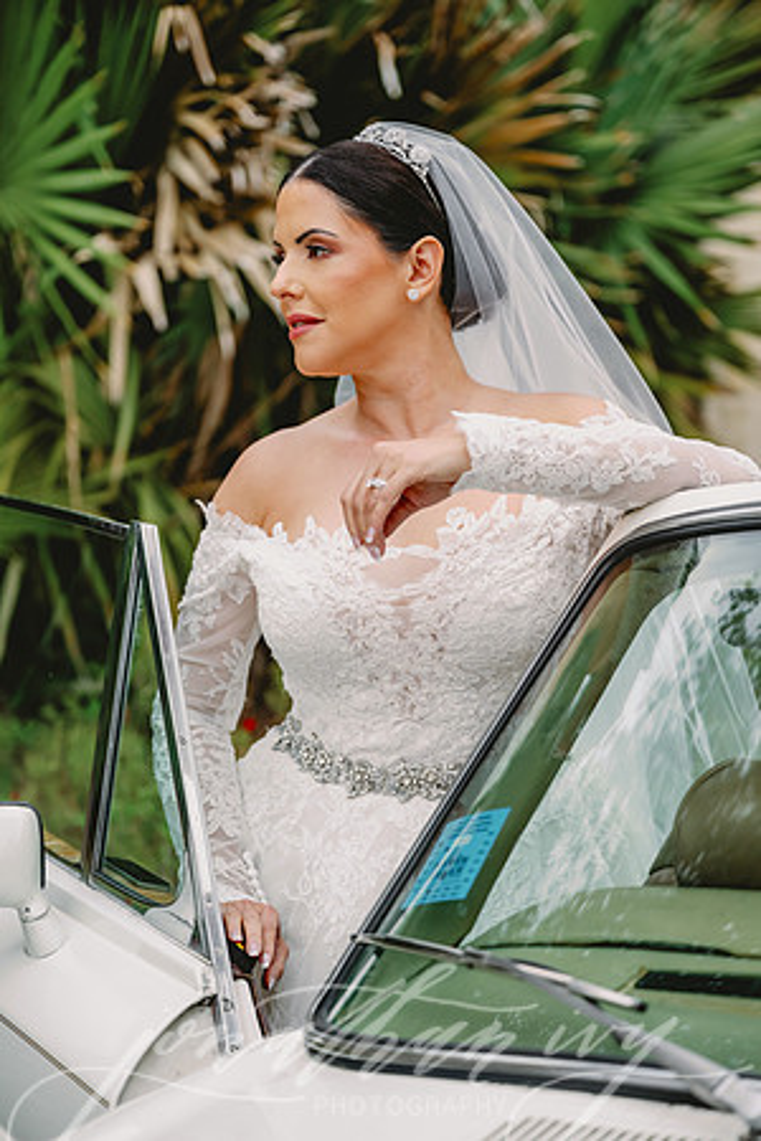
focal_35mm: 70
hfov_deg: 19.5
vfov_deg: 28.8
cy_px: 570
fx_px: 2219
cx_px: 380
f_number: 2.8
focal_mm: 70
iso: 400
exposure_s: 1/500
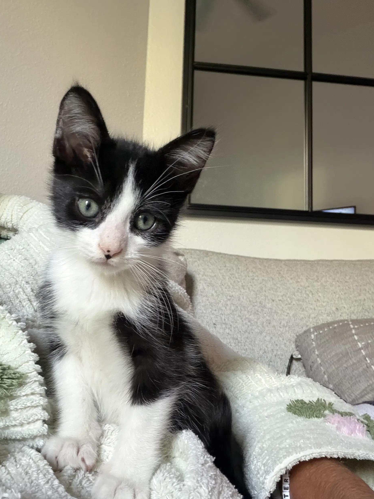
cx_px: 182
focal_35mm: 31
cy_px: 245
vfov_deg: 58.3
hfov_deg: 45.4
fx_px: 447
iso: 320
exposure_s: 1/30
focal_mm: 2.71
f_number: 1.9
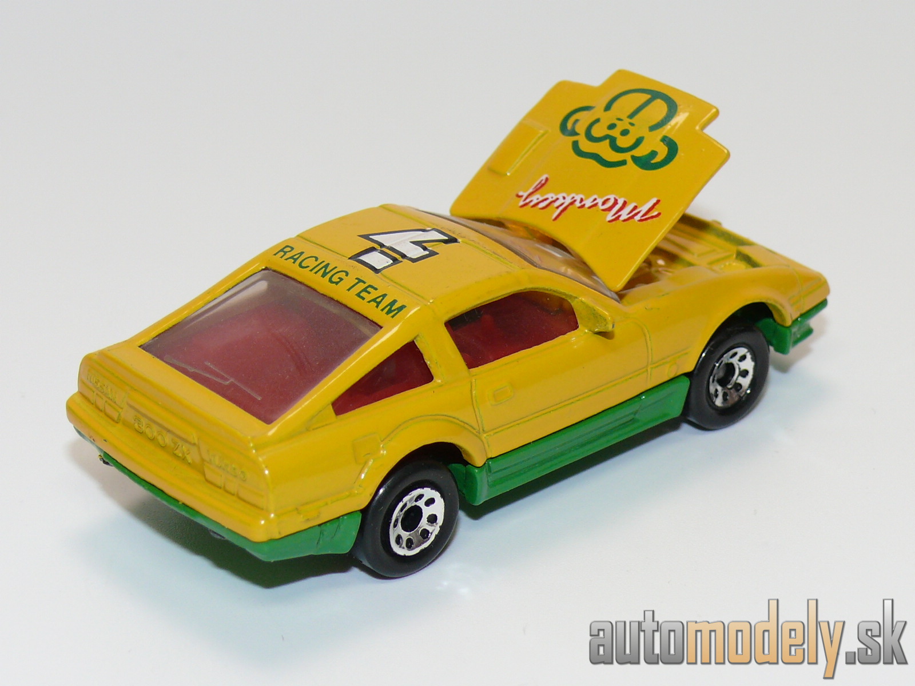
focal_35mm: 110
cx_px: 458
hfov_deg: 17.9
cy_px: 343
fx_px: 2908
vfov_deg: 13.5
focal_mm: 13.9
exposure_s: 1/30
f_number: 4
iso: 100
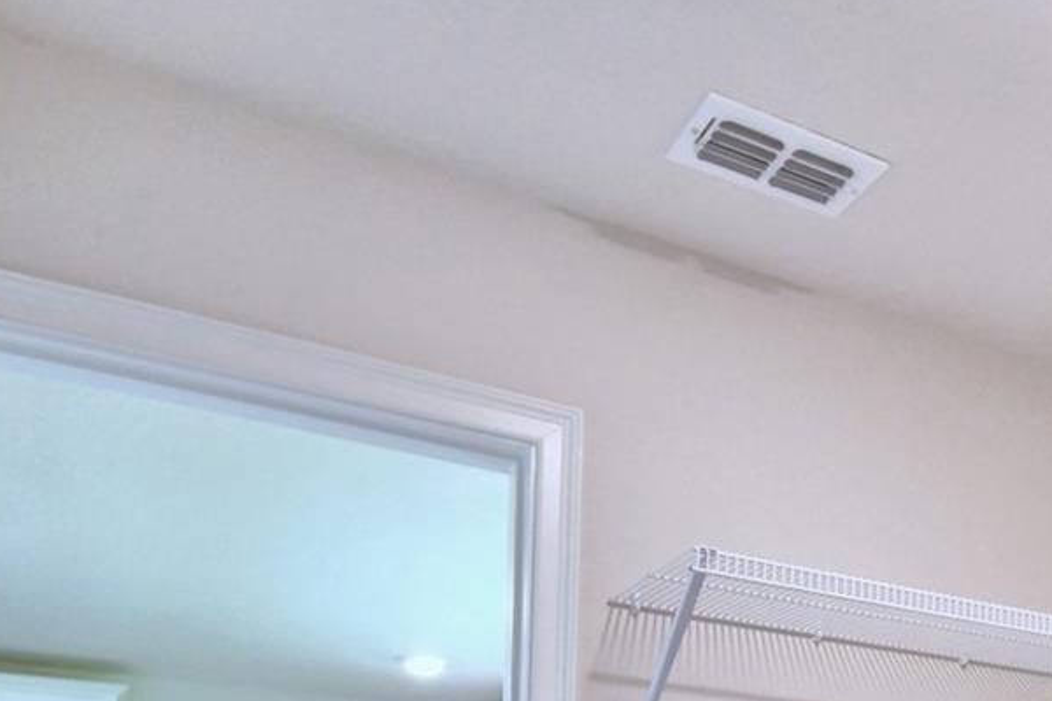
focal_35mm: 40
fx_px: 1169
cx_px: 933
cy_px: 867
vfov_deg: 28.5
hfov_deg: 44.4
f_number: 4.5
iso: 400
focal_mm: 10
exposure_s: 1/50
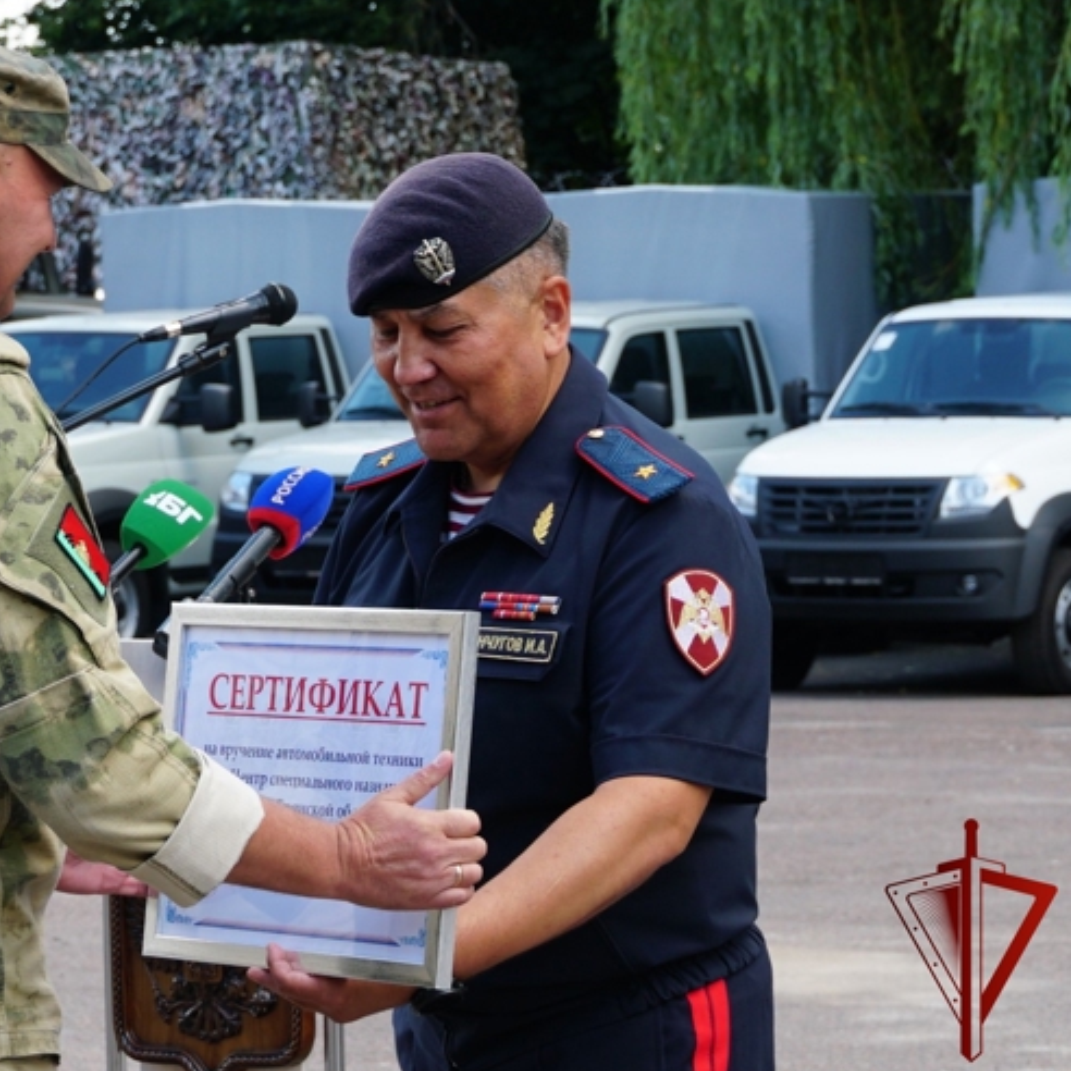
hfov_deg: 21.5
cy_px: 538
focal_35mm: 80
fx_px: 2788
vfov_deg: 21.7
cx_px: 259
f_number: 5.6
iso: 100
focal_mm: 41
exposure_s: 1/100
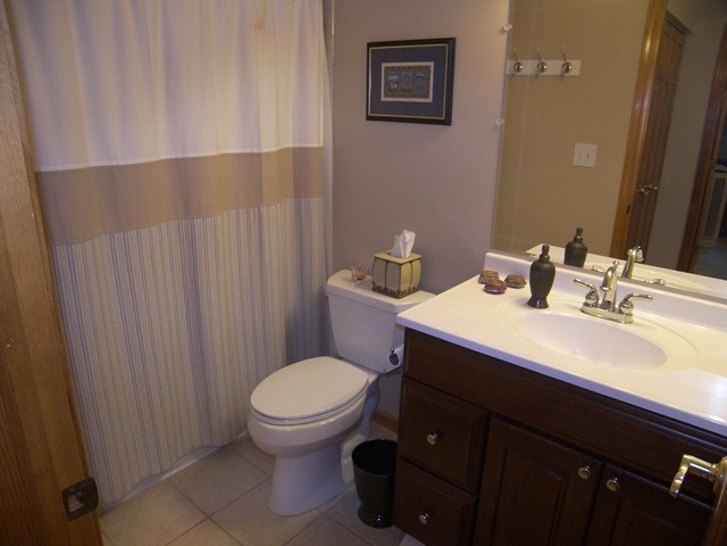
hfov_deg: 71.6
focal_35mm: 24
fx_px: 504
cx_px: 364
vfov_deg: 56.8
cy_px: 273
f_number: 2.8
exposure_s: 1/30
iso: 100
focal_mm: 5
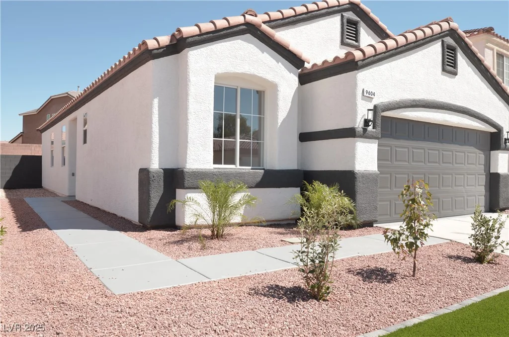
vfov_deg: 47.7
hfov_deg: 67.5
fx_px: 381
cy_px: 168
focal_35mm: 27
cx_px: 254
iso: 200
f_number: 6.3
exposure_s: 1/400
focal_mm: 18
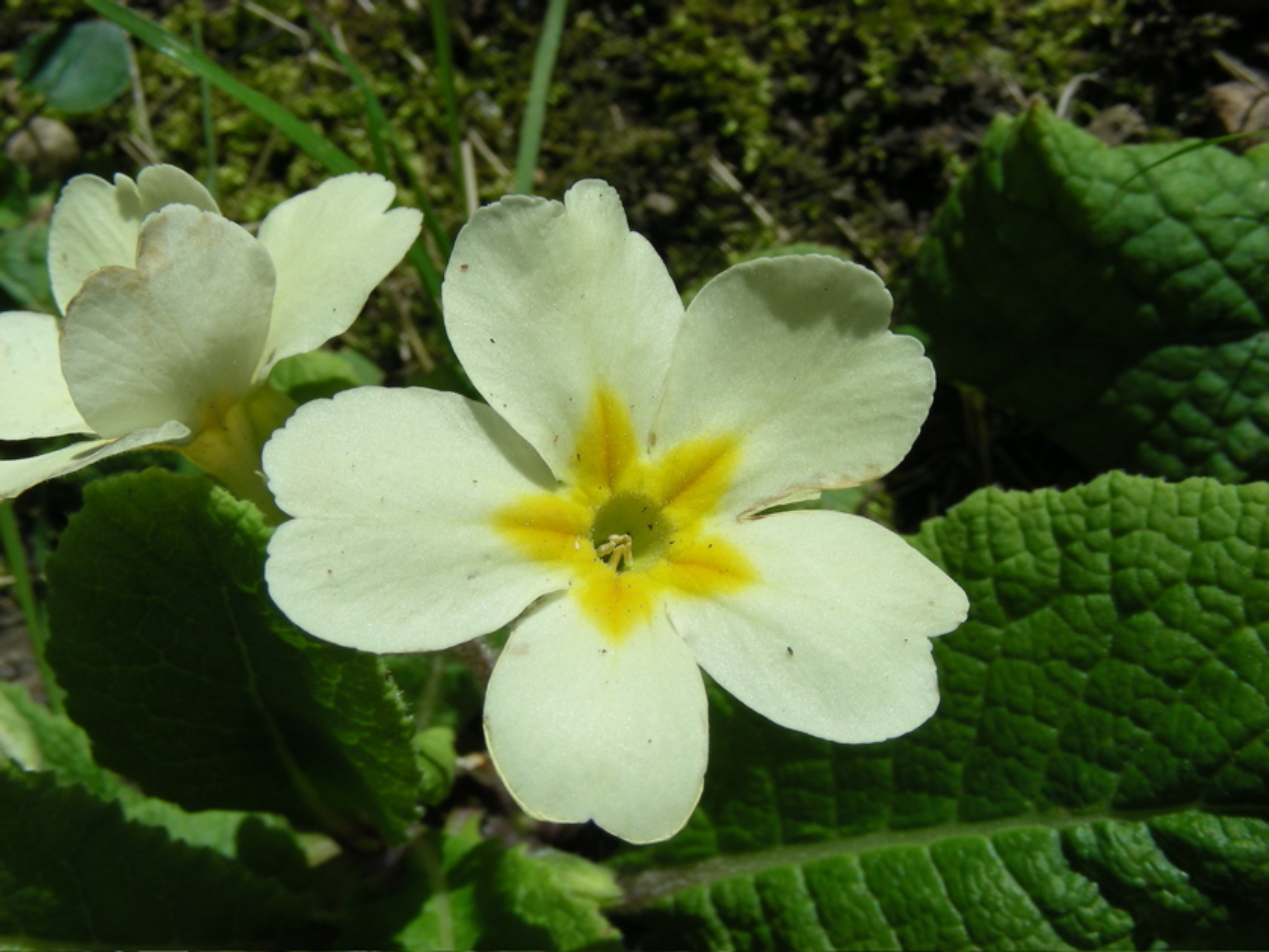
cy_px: 476
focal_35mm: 38
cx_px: 634
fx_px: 1393
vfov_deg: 37.7
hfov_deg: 49.0
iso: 50
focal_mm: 6.3
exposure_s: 1/406
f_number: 5.6
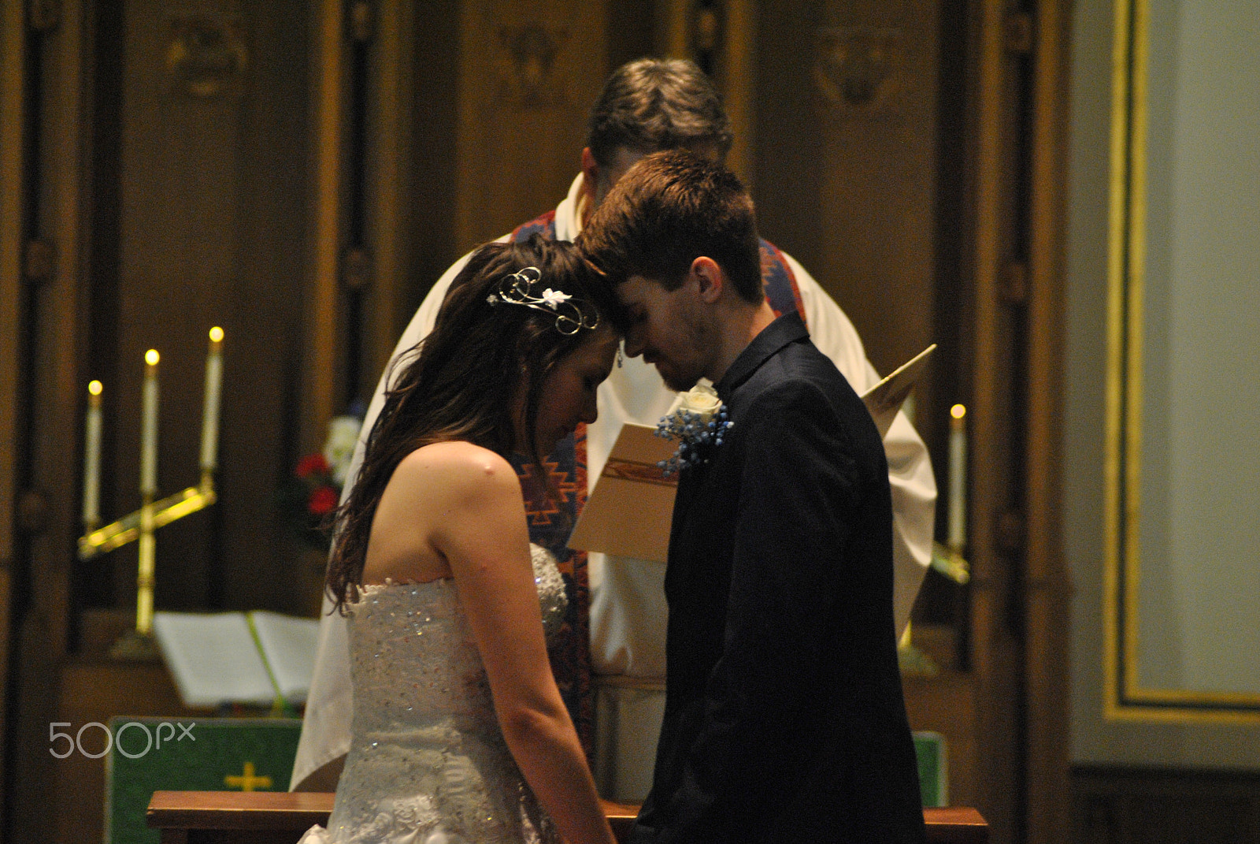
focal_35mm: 195
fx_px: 6833
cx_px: 630
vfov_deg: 7.1
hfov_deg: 10.5
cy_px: 422
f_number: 4.2
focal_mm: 130
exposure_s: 1/80
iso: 800
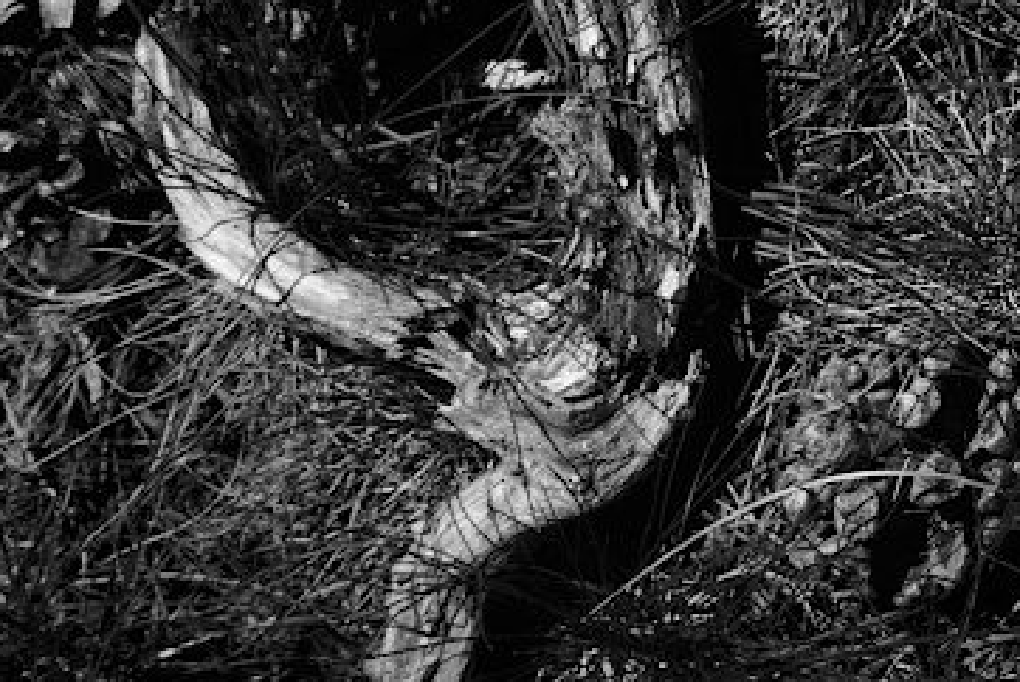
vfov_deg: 9.2
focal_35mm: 145
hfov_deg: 13.0
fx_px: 4112
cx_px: 1724
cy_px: -390
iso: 100
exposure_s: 1/250
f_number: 8
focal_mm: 35
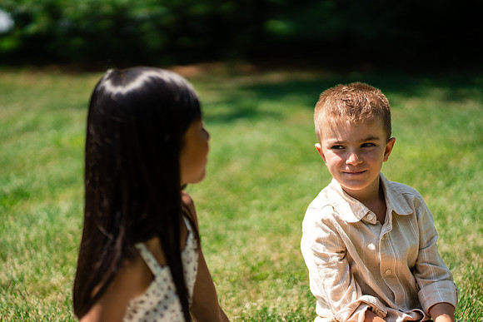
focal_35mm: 85
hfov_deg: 23.9
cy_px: 161
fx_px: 1141
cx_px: 242
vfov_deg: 16.1
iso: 320
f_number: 2
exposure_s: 1/6400
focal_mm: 85
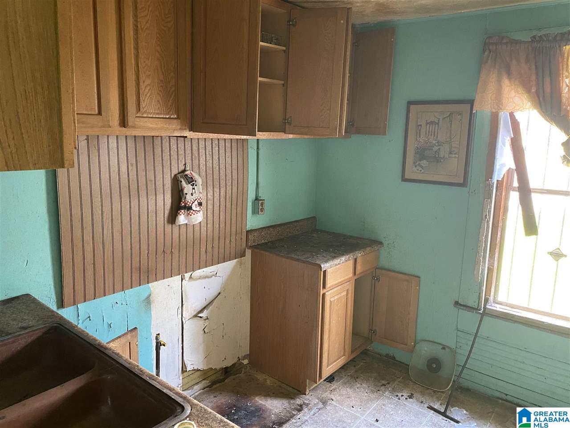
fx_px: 428
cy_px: 214
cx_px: 285
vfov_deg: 53.1
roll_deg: -1.7
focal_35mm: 26
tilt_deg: -9.9
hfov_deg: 67.3
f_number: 1.8
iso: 500
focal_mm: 4.25
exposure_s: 1/47
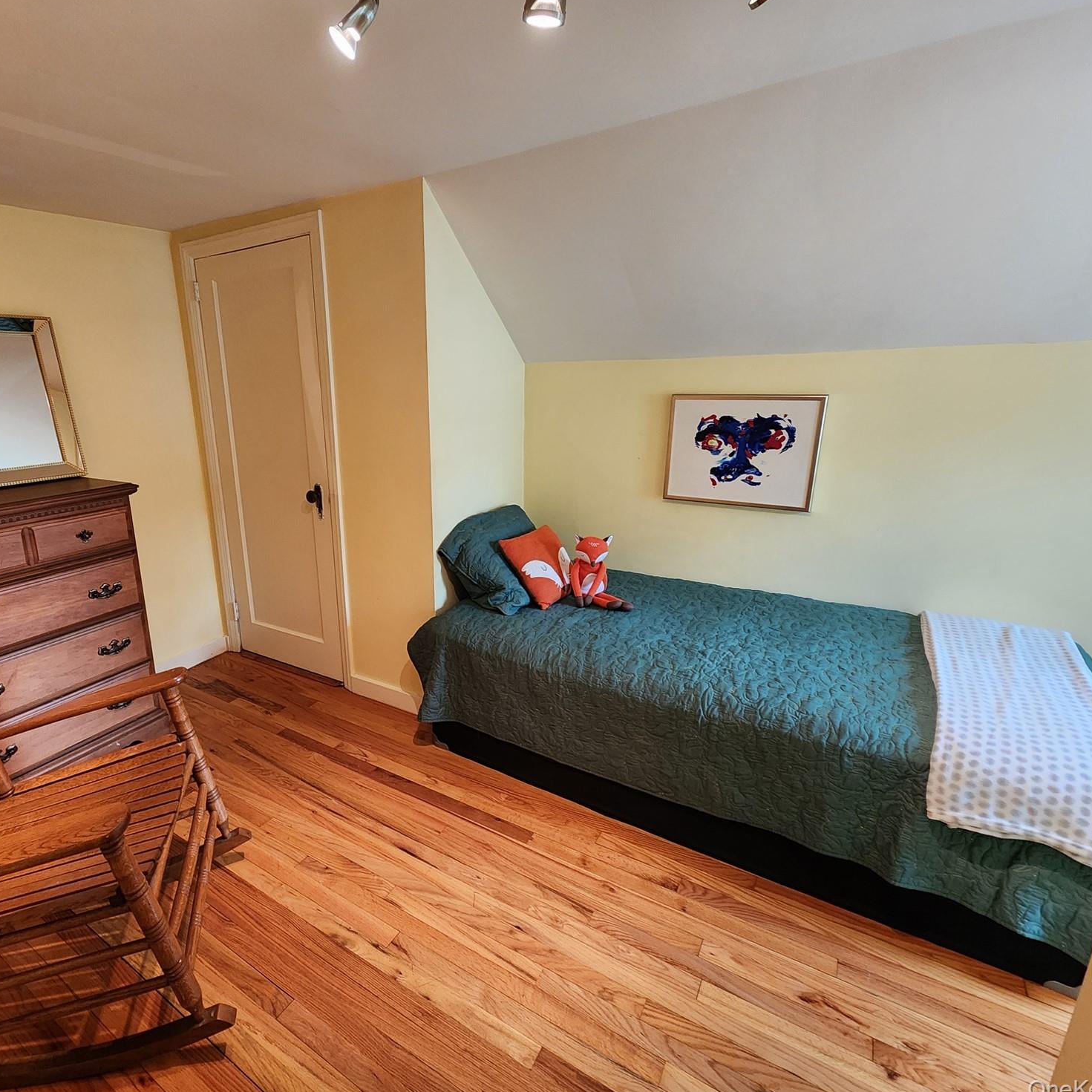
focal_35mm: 16
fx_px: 571
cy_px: 537
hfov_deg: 85.9
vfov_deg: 87.4
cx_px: 419
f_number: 2.2
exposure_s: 1/40
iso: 400
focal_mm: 2.2
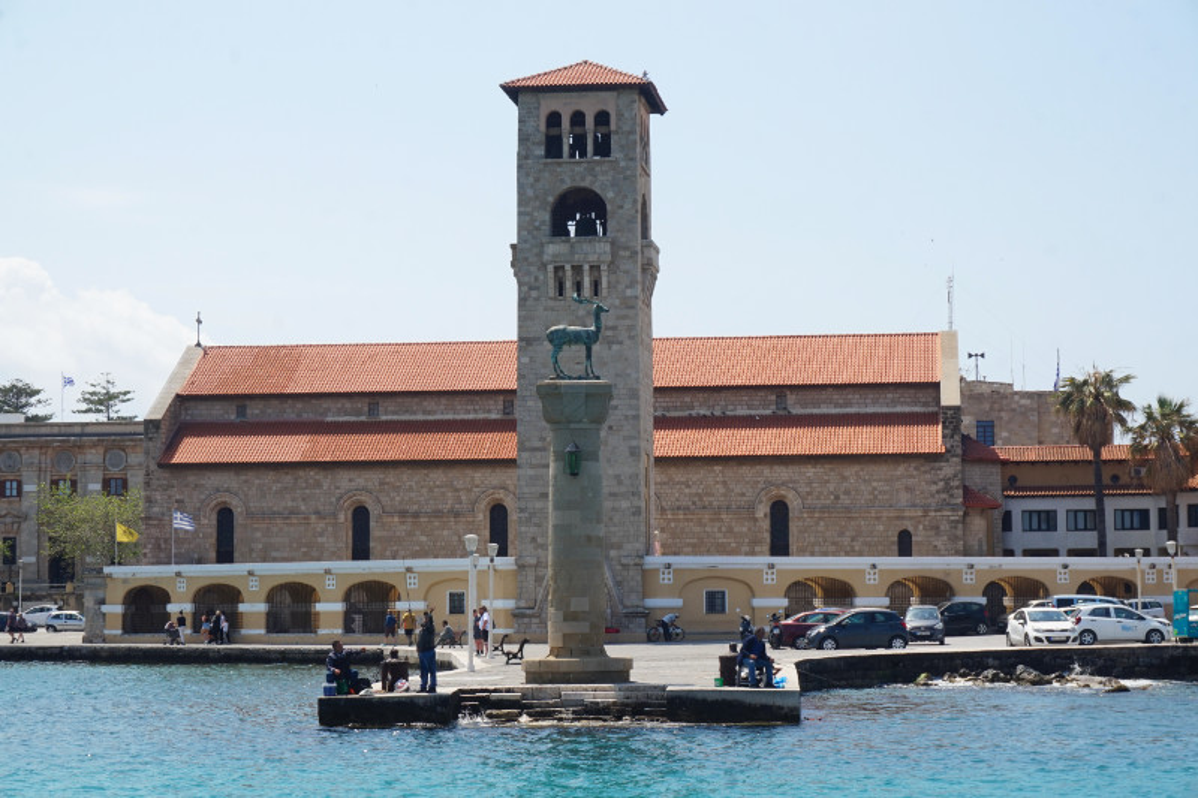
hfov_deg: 27.0
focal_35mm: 75
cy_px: 399
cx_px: 599
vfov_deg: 18.2
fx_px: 2495
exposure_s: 1/100
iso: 100
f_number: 14
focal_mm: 50
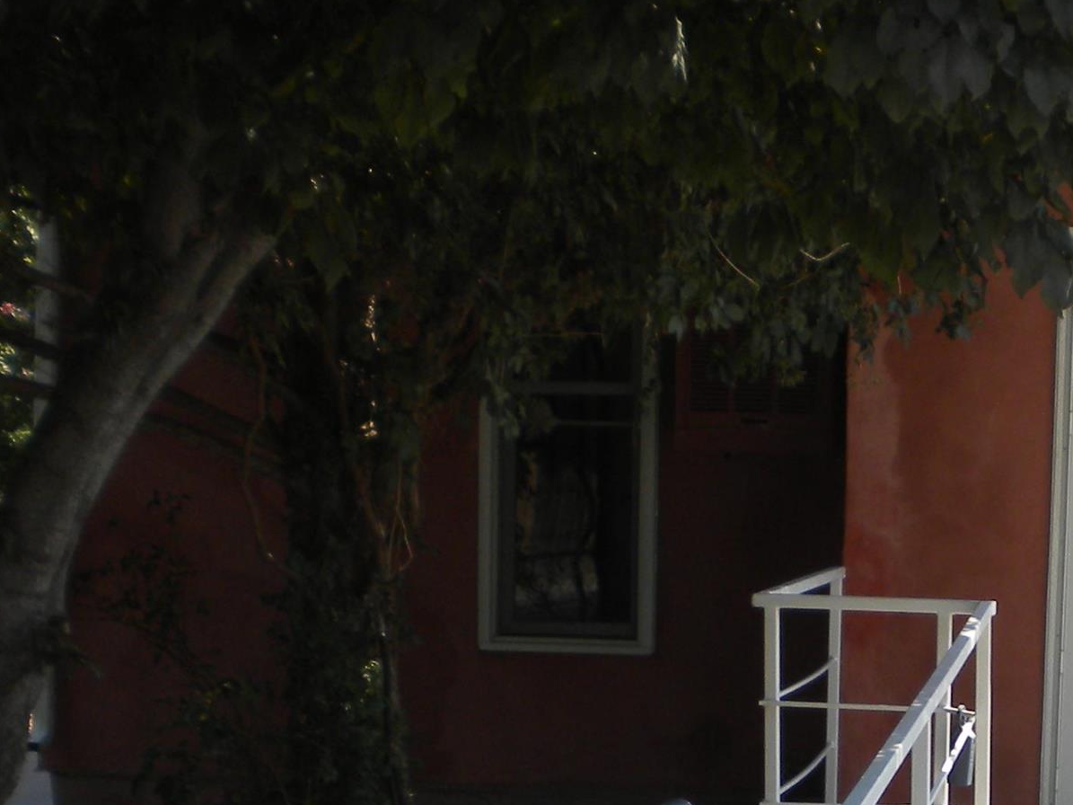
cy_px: 838
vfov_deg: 16.0
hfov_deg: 20.9
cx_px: 1107
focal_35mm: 90
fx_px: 2789
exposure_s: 1/282
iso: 80
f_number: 4.6
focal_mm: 6.3
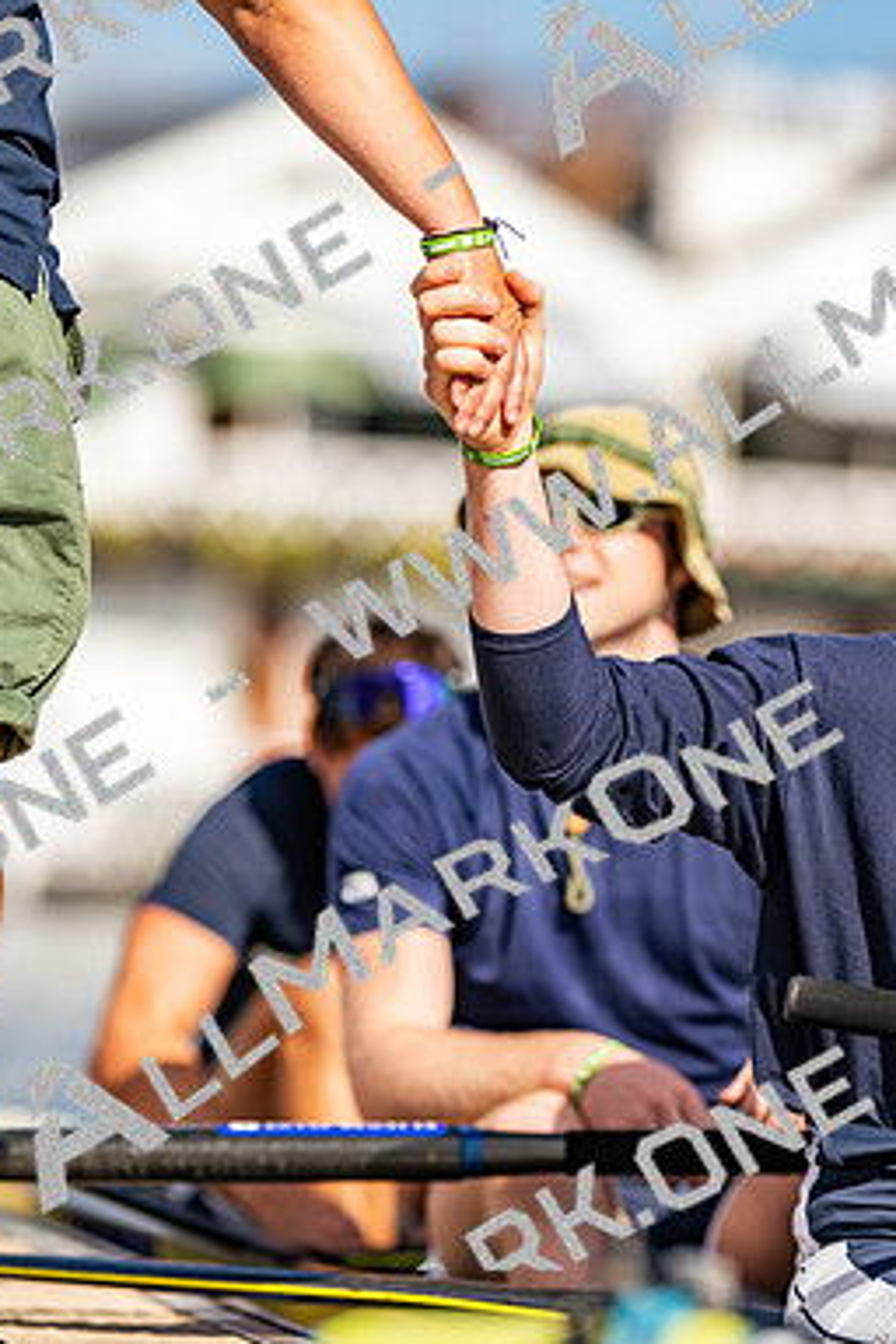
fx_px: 7615
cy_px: 670
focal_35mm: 204
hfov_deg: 6.7
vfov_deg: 10.1
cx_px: 738
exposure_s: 1/4000
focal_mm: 135
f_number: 1.8
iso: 64
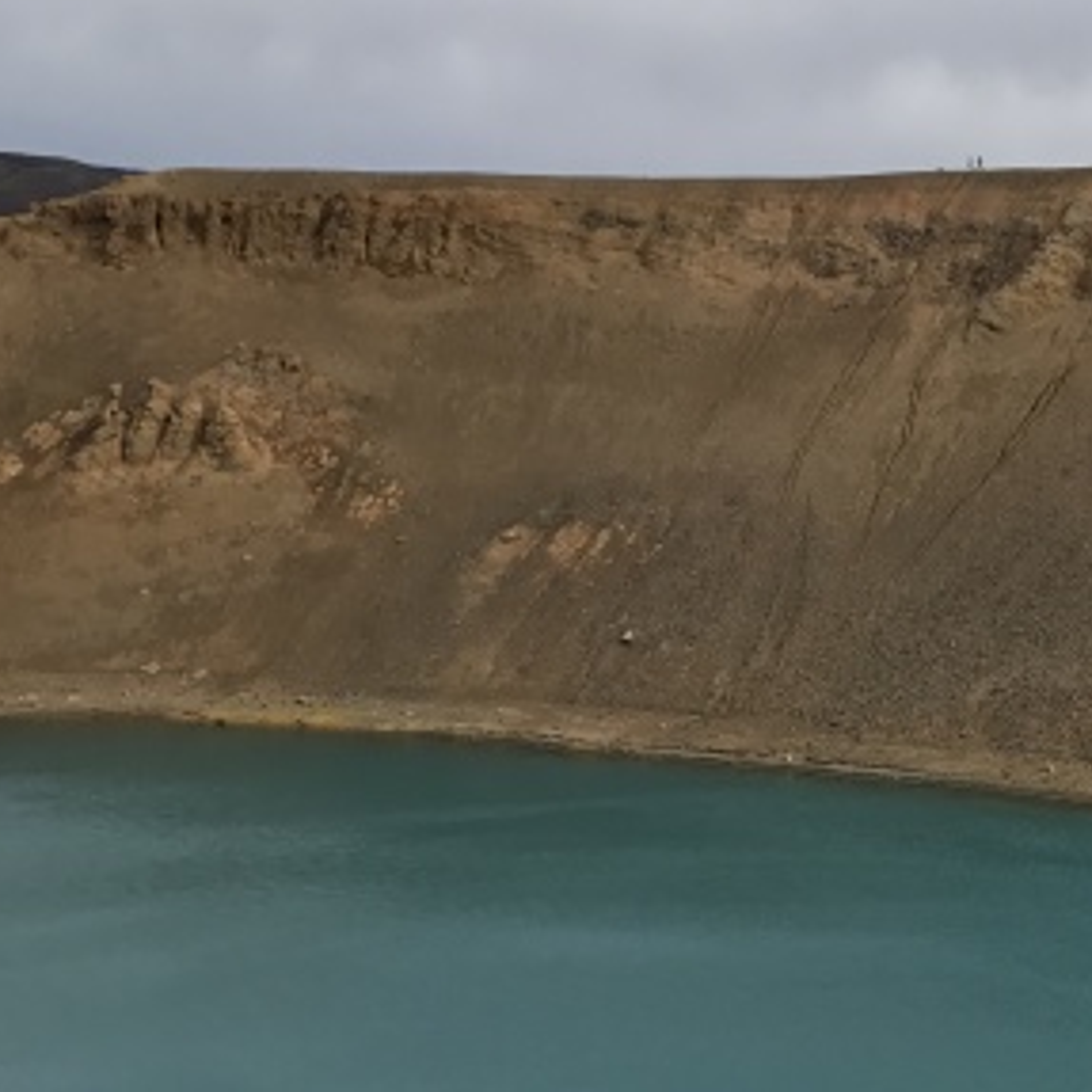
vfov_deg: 24.5
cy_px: 898
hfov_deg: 23.7
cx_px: 1157
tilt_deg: -11.1
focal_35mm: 69
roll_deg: -0.9
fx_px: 2463
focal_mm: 3.99
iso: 20
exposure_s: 1/1100
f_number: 1.8
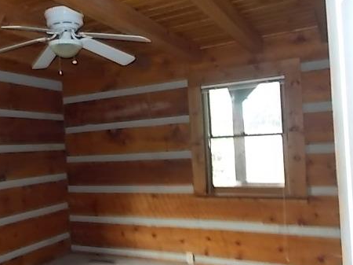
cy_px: 145
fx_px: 377
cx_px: 114
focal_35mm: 37
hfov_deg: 49.2
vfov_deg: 38.6
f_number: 3.2
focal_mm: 4.6
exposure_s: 1/25
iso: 200
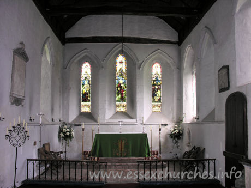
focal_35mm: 35
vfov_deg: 40.7
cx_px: 126
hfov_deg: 52.6
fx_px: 254
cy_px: 94
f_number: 2.8
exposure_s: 1/28.3
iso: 50
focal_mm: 8.9
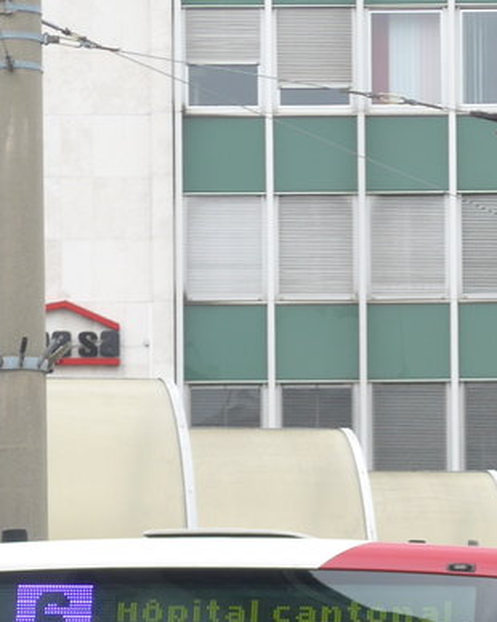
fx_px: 5723
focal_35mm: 311
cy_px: 720
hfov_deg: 5.0
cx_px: 333
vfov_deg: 6.2
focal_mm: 20.4
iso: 80
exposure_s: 1/80
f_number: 4.8
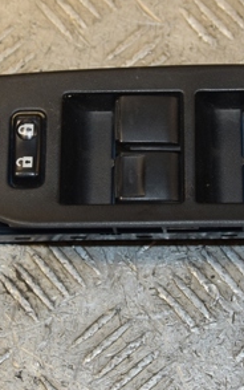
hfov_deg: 9.9
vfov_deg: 15.6
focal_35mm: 133
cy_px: 111
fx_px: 1414
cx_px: 149
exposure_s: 1/200
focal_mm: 40
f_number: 5.6
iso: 800
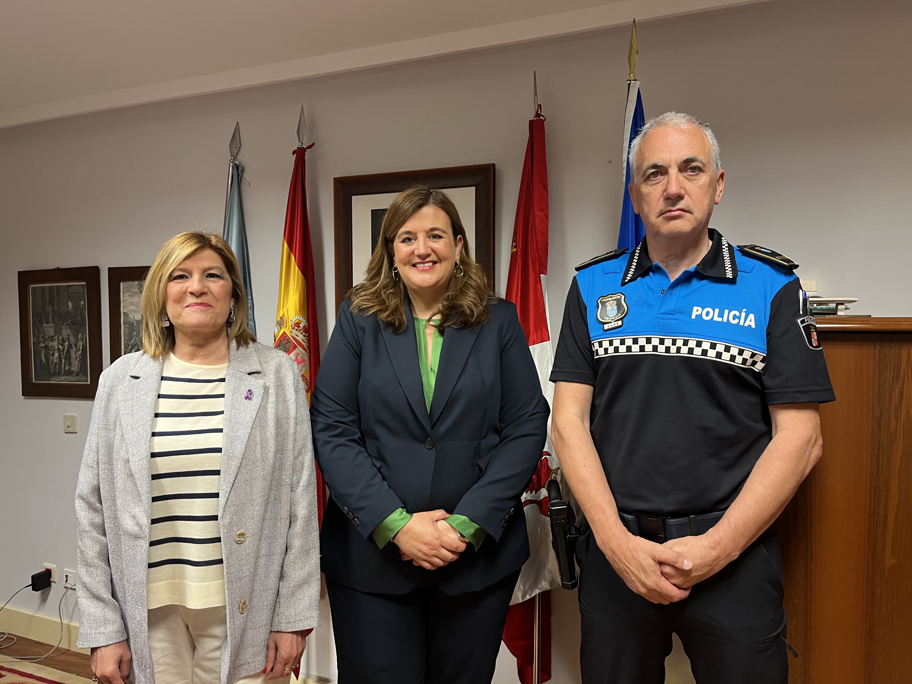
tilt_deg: -1.2
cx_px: 456
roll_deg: +0.2
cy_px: 342
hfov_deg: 67.3
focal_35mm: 26
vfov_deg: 53.1
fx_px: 685
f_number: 1.6
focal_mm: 5.1
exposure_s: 1/50
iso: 125
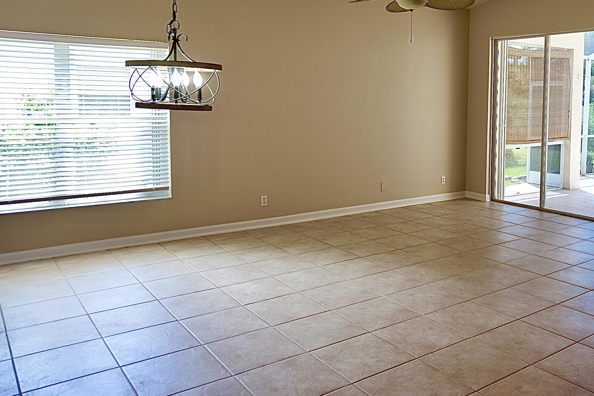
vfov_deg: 39.6
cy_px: 138
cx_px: 399
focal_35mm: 33
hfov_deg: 55.9
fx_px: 544
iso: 125
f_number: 4
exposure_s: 1/60
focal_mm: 16
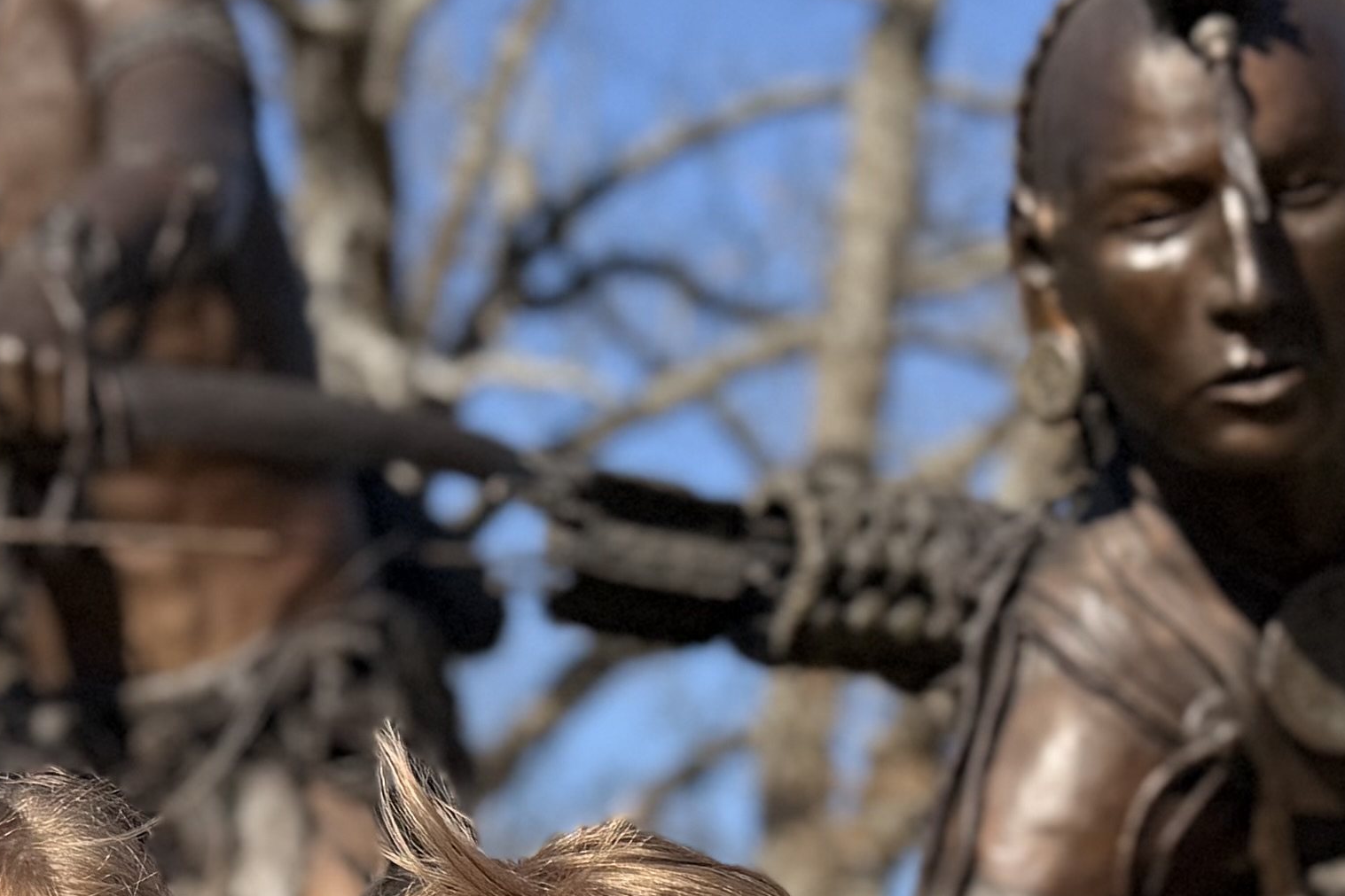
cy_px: 1298
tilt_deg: +5.2
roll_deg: +0.5
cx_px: 435
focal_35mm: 94
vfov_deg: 13.8
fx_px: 3511
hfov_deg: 21.6
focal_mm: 6.76
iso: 80
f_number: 1.78
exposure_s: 1/4975
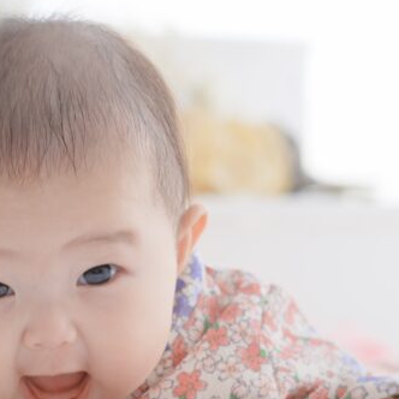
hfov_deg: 13.0
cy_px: 299
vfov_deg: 13.3
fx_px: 1708
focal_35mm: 131
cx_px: -85
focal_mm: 50
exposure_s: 1/125
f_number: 3.2
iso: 100
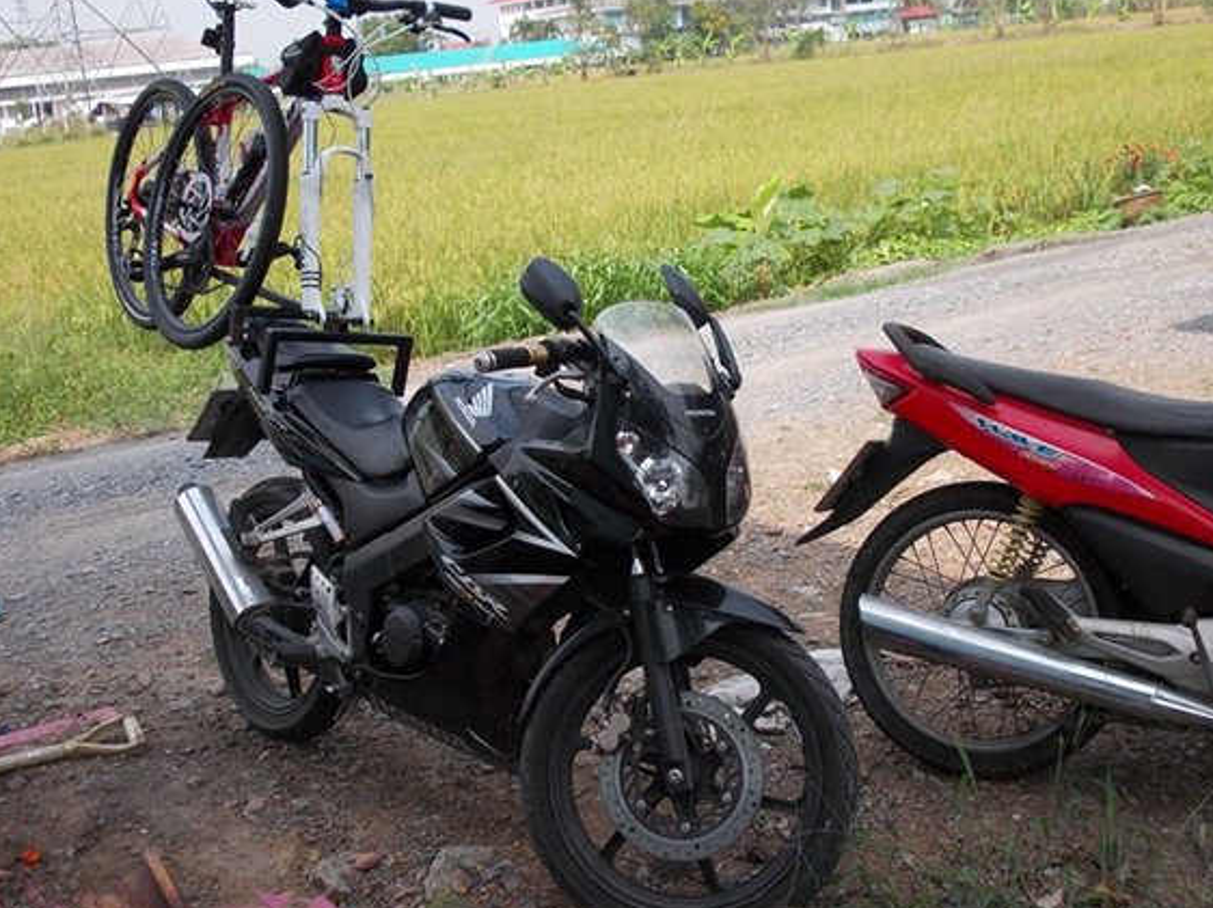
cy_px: 403
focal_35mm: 49
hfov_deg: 38.9
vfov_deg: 29.6
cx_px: 632
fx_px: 1716
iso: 80
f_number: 3.3
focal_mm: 6.1
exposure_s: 1/400
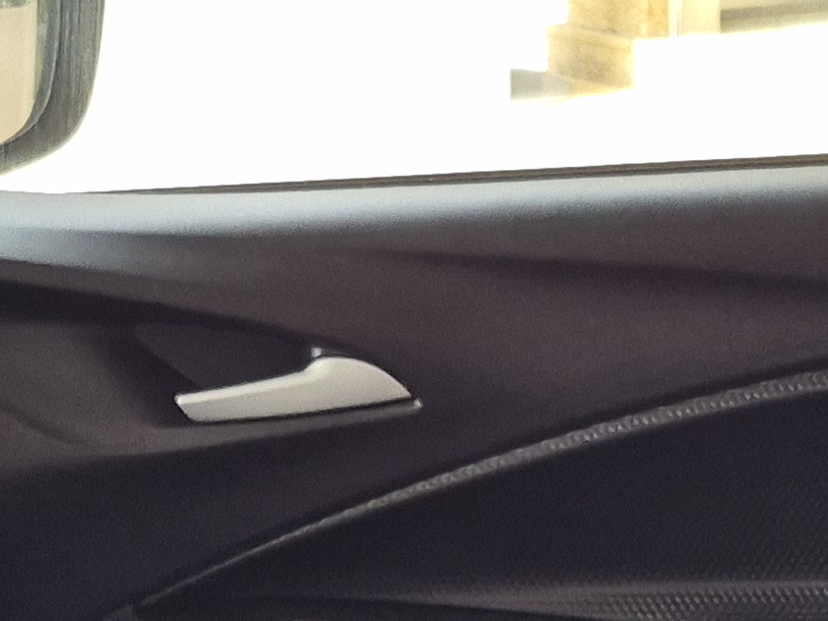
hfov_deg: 15.2
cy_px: 1130
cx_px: 881
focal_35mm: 127
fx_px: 3038
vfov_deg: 10.9
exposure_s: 1/180
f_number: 1.8
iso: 50
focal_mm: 5.4
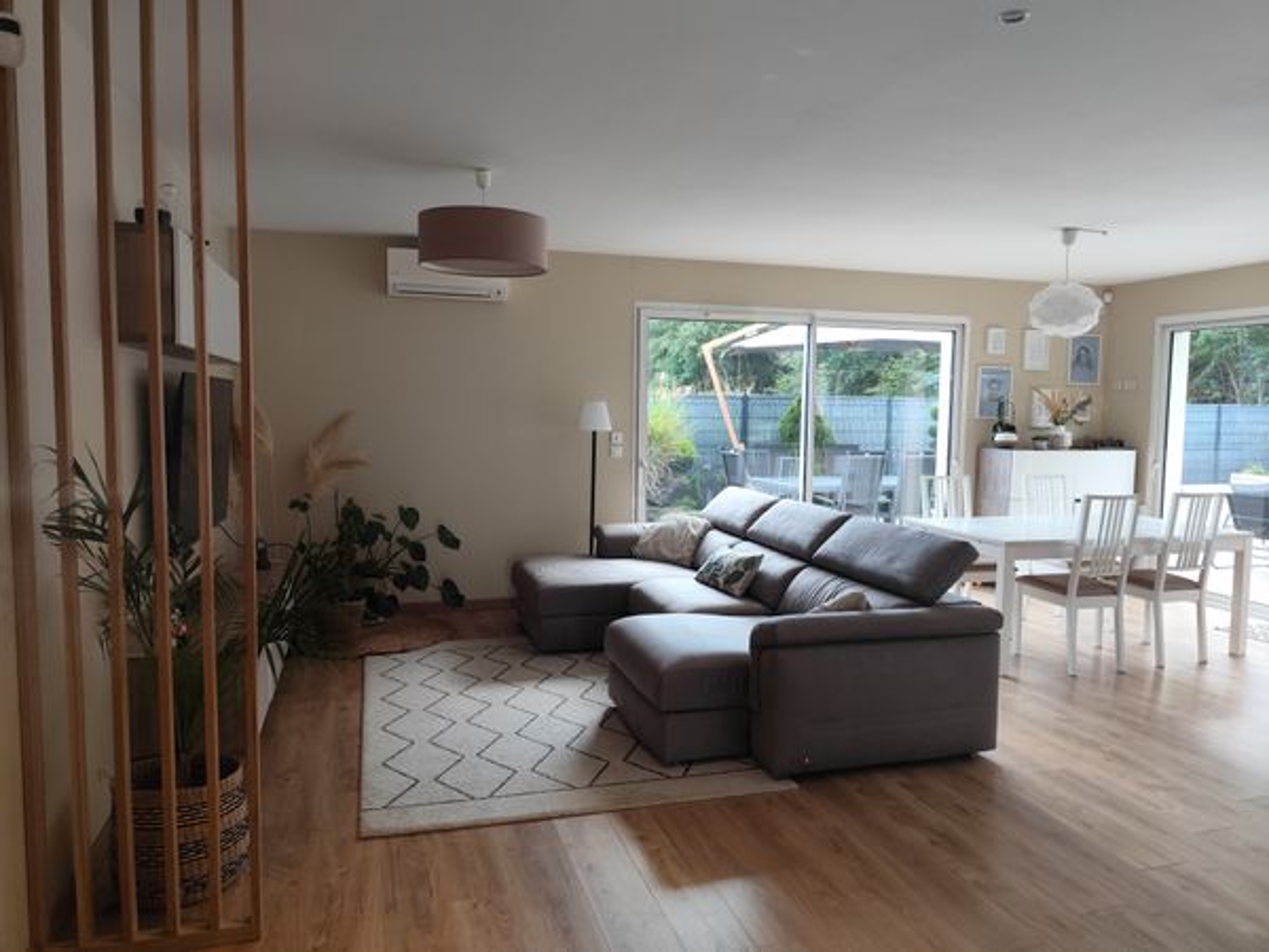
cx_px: 634
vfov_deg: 58.9
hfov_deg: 73.9
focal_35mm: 23
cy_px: 476
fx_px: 843
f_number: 1.65
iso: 250
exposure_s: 1/100
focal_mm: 6.19
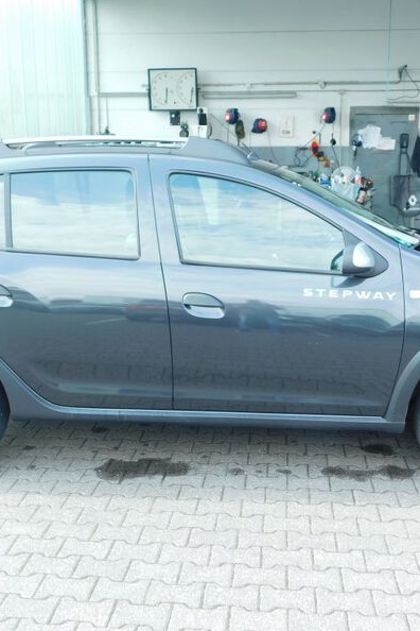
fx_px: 735
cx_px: 222
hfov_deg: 31.9
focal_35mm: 42
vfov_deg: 46.4
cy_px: 314
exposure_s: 1/125
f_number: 3.2
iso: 125
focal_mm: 5.3
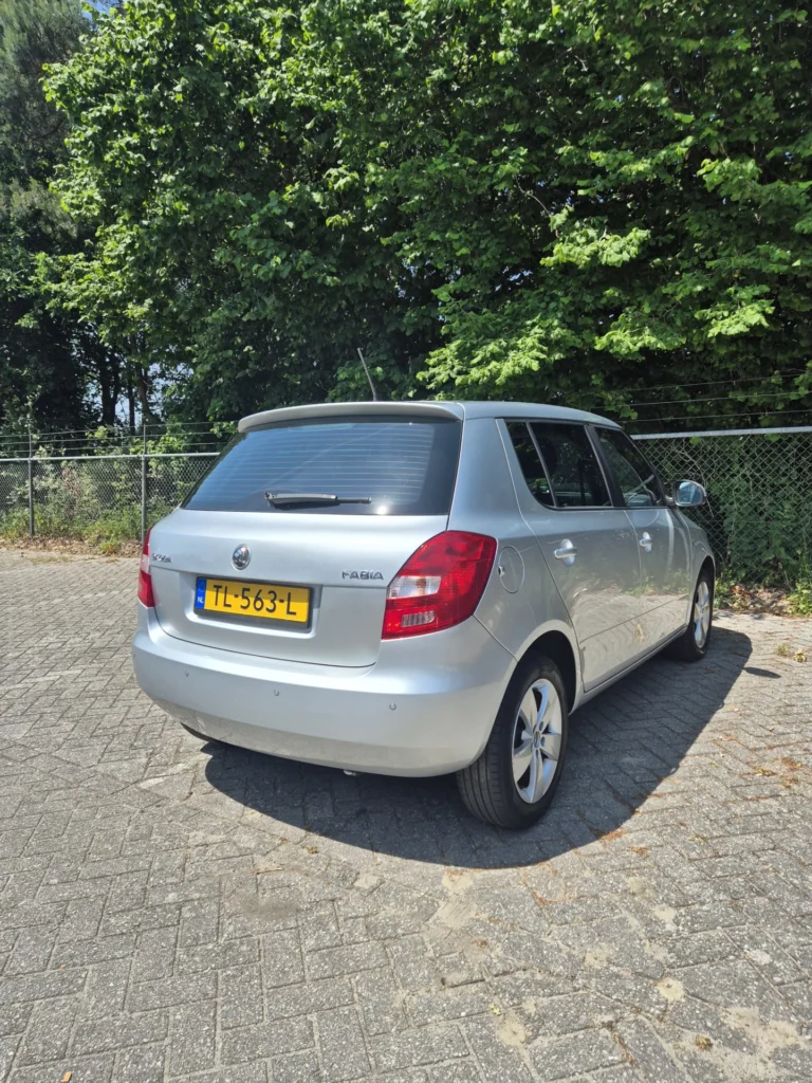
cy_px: 542
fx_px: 719
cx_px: 406
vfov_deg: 73.9
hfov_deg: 58.9
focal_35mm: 23
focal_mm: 5.4
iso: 25
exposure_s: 1/1624
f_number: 1.8
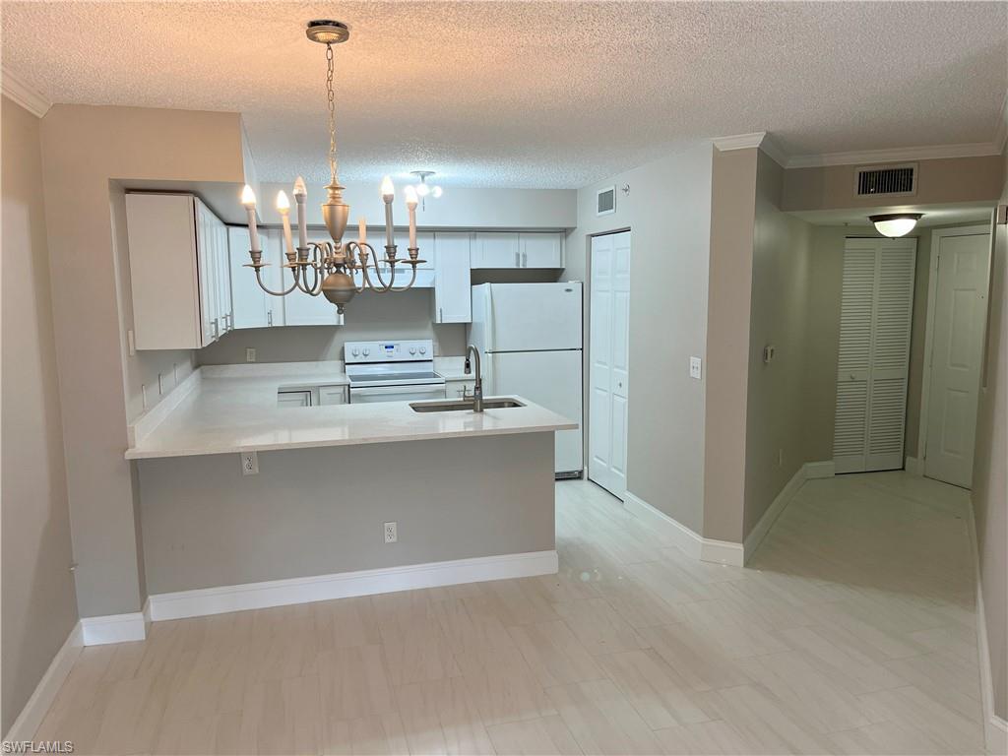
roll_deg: +0.3
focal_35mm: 26
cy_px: 378
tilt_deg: -7.4
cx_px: 504
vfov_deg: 53.1
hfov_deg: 67.3
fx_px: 757
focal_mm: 5.1
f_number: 1.6
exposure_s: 1/60
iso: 64
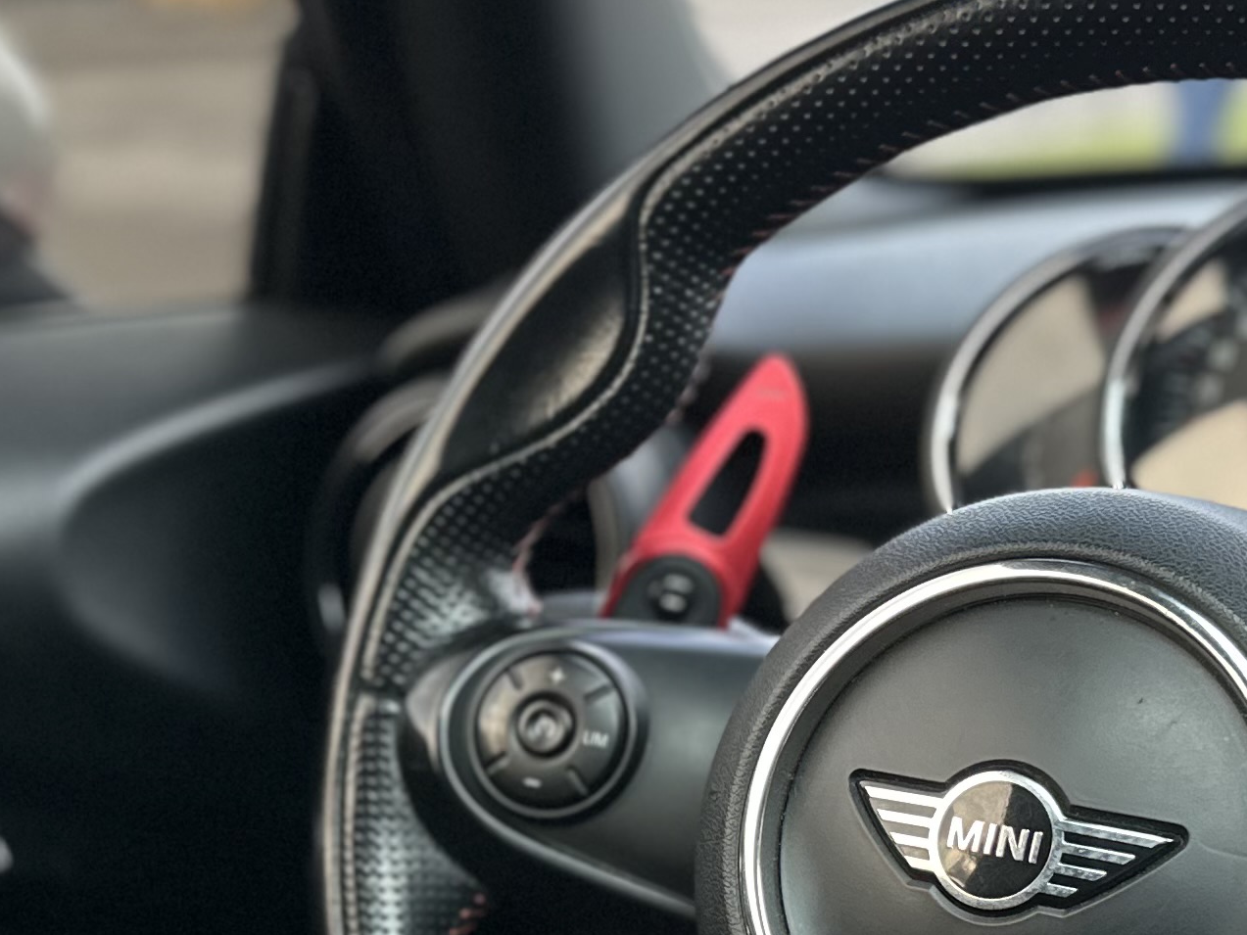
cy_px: 821
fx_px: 2738
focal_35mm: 76
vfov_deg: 19.1
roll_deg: -0.3
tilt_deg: -19.0
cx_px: 418
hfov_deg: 25.5
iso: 200
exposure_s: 1/76
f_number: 1.78
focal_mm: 6.86
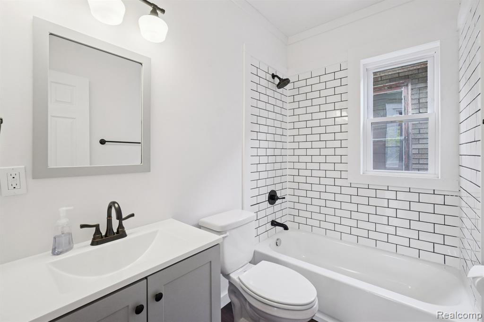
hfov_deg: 100.4
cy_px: 161
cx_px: 242
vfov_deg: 77.3
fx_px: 202
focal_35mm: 15
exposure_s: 1/30
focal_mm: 10
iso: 500
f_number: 8
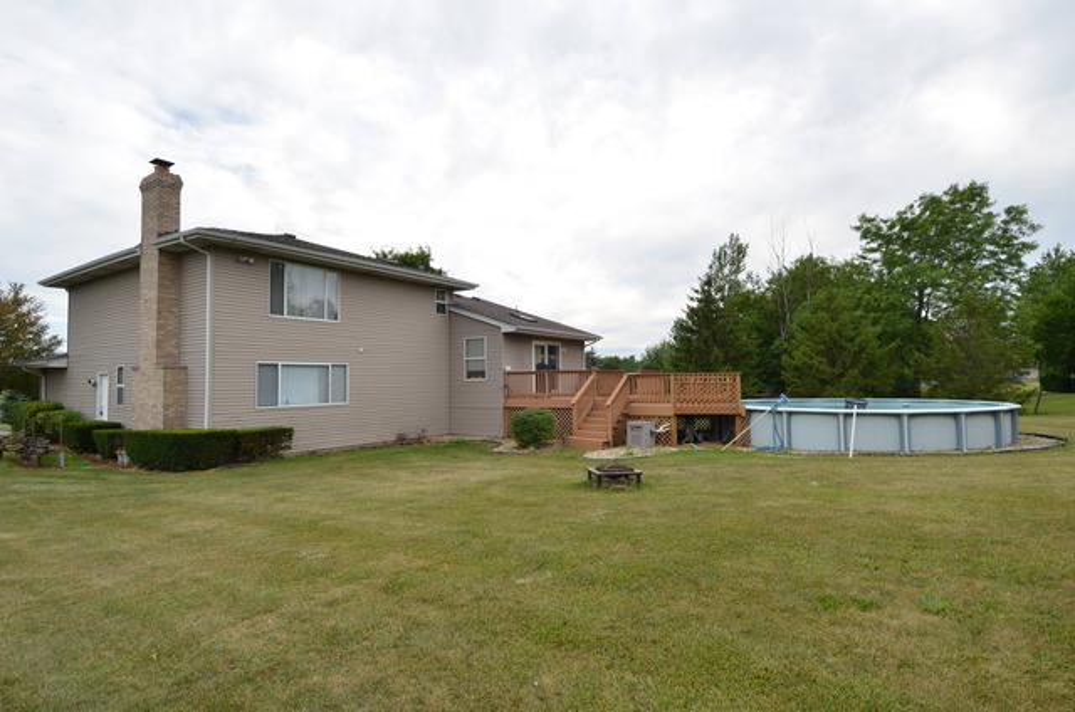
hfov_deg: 90.1
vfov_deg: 67.2
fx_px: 536
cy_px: 356
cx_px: 538
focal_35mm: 18
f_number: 8
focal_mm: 12
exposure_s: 1/250
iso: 100
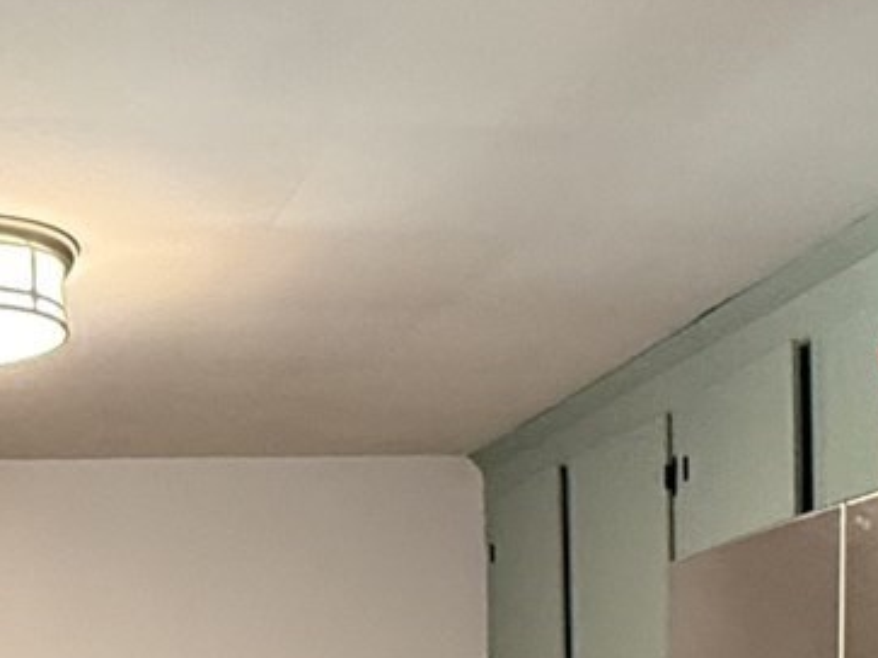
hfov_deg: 24.1
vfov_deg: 16.8
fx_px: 2003
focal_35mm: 79
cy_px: 1014
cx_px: 92
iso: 500
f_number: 2.2
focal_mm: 2.22
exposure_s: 1/60
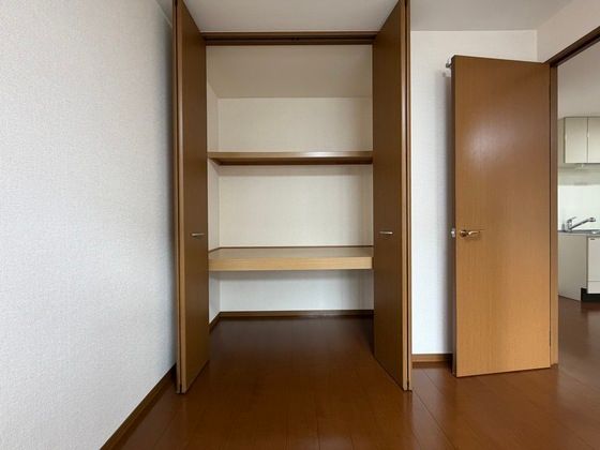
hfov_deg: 102.1
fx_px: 243
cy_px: 225
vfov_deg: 85.7
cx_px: 300
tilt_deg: -1.3
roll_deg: +1.3
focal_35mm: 14
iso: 320
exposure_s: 1/93
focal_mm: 2.22
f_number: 2.2
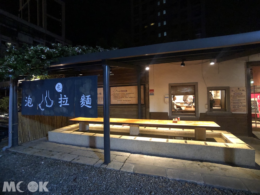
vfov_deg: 49.7
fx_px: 210
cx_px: 130
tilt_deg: -0.5
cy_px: 98
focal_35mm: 28
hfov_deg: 63.4
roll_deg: +0.6
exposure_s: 1/4
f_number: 1.8
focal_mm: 3.99
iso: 100
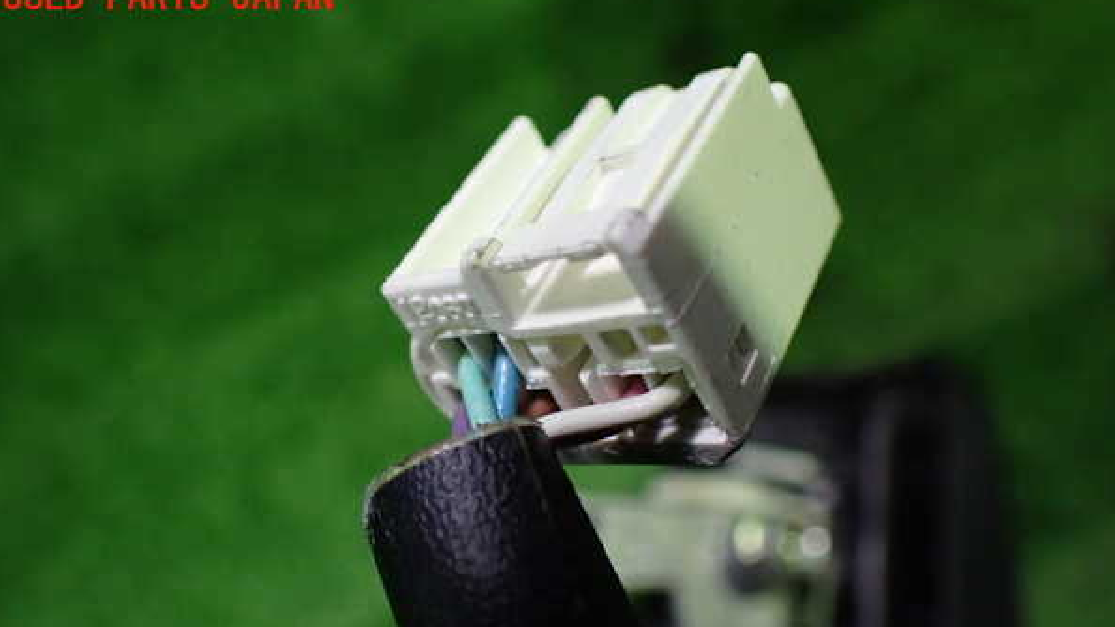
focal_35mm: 33
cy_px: 396
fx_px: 976
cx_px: 556
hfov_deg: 59.5
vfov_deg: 35.4
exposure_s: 1/125
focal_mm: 5.4
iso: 800
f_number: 2.3
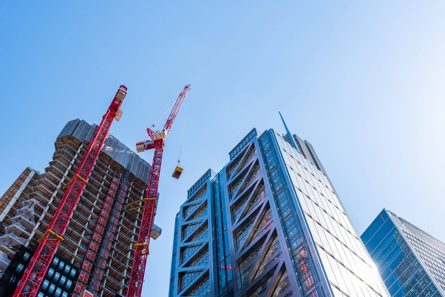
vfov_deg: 35.1
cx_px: 222
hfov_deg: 50.7
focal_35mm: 38
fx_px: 470
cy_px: 148
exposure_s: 1/160
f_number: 7.1
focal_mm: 38
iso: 100
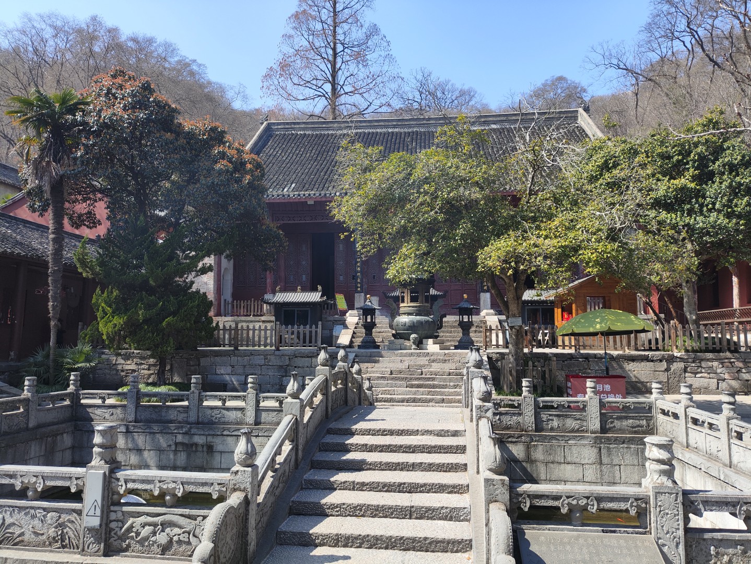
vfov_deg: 56.9
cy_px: 282
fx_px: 521
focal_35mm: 24
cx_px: 376
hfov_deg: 71.6
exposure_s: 1/799
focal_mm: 4.68
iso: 50
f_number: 1.8
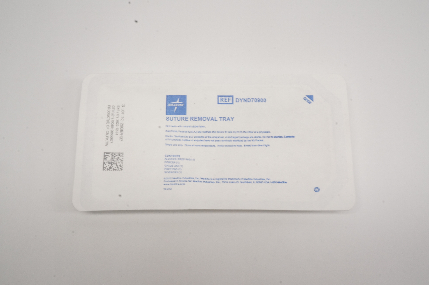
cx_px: 214
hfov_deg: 48.0
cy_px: 142
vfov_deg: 32.9
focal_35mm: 40
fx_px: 482
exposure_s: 1/10
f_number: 25
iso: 800
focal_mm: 27
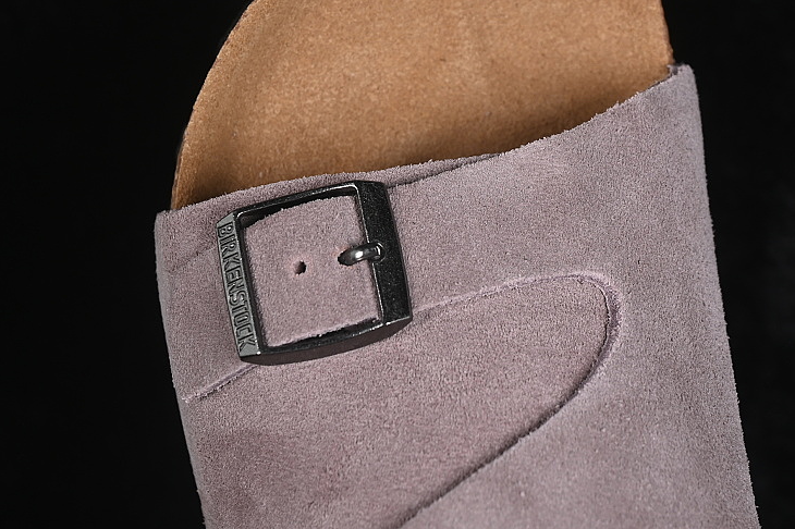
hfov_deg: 18.4
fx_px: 2450
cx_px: 464
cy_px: 190
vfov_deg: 12.3
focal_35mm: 111
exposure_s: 1/60
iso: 160
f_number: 7.1
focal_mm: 50
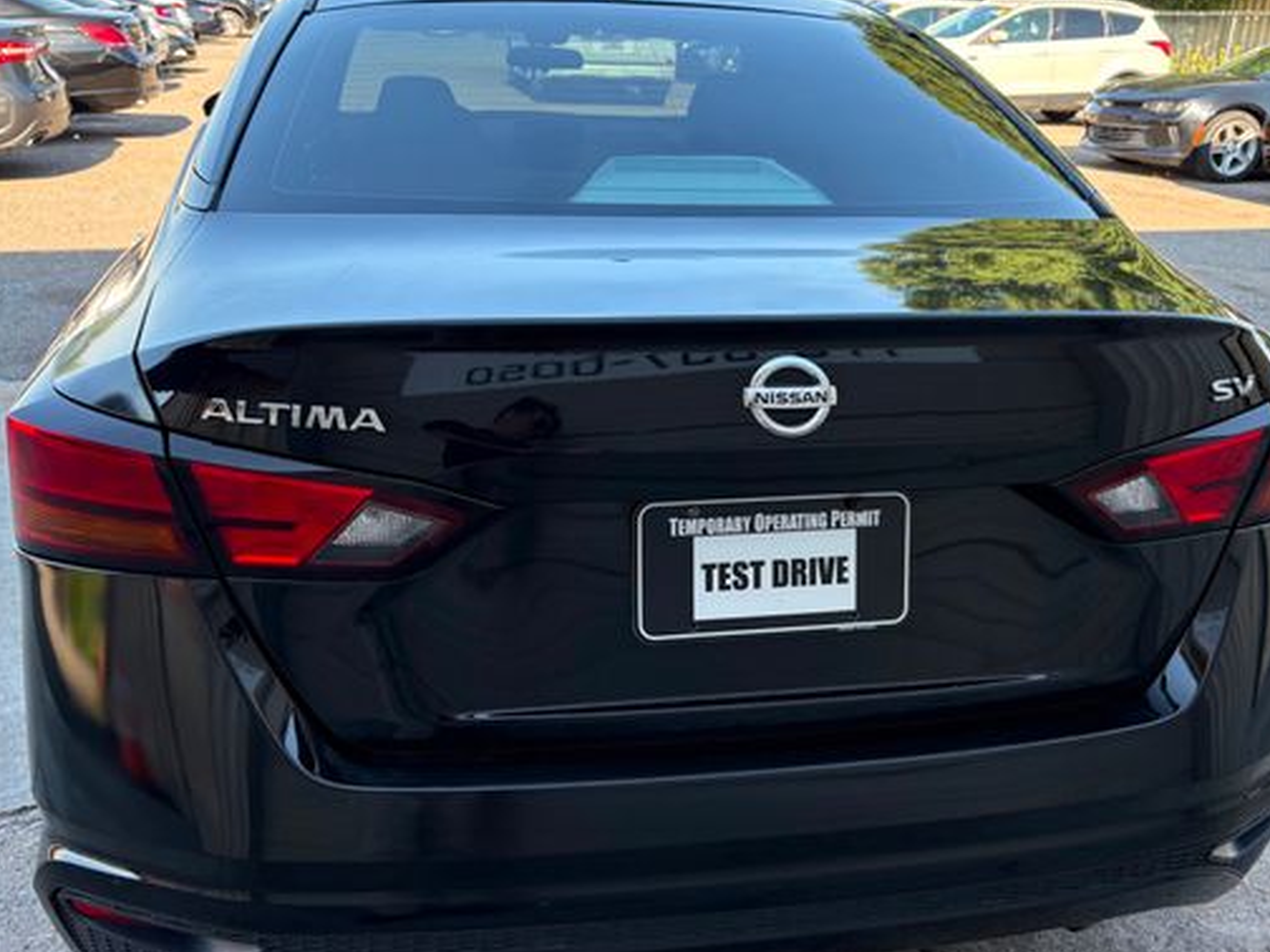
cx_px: 695
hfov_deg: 55.3
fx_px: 1211
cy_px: 446
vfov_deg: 42.9
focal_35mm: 33
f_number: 1.6
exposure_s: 1/441
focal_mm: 5.96
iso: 64
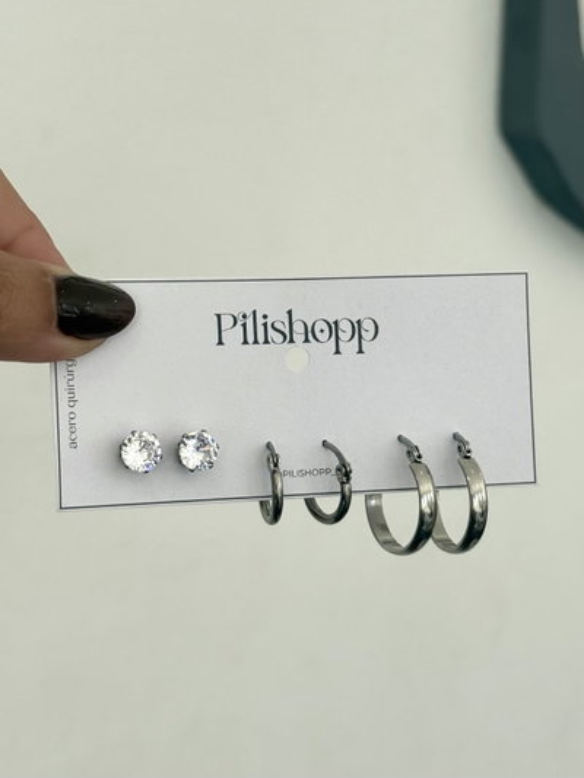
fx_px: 1079
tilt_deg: -7.8
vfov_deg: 39.6
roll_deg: -0.6
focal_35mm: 48
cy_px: 389
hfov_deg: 30.3
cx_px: 292
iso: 80
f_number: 1.78
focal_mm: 6.76
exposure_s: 1/657
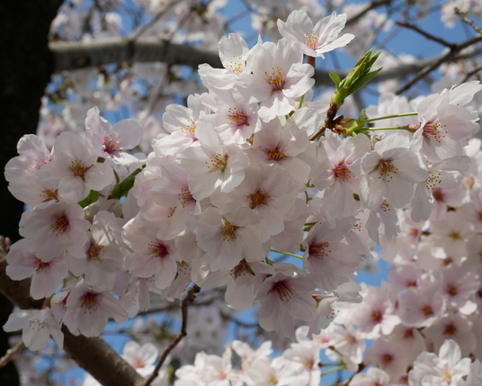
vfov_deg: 21.9
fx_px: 999
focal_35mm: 70
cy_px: 197
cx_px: 228
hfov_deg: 27.1
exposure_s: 1/400
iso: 200
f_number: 9
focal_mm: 32
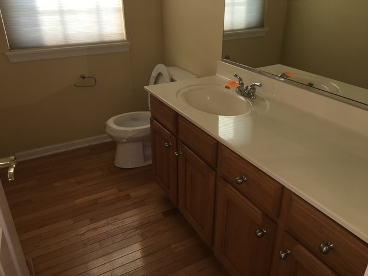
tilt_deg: -25.3
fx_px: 308
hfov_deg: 61.7
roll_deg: +0.1
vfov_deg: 48.2
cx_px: 184
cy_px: 138
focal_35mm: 29
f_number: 2.2
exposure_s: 1/30
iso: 50
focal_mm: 4.15
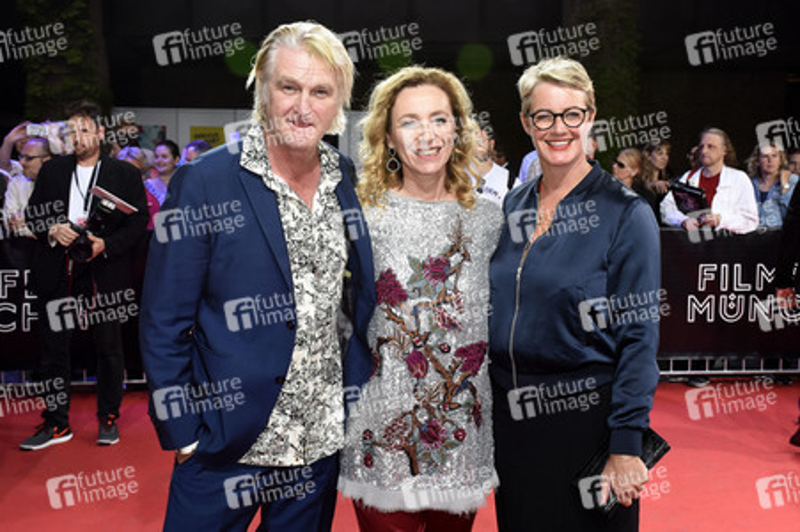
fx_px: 899
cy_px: 266
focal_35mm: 40
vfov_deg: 33.0
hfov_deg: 48.0
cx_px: 400
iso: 640
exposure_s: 1/160
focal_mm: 27
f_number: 6.3
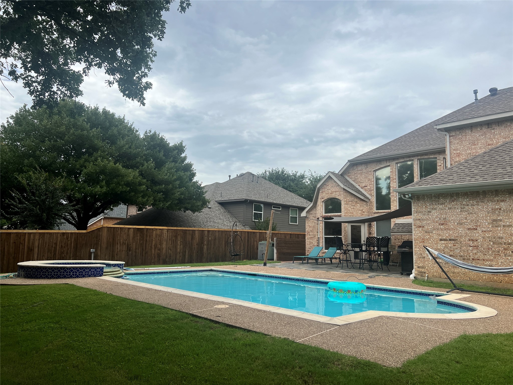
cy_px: 192
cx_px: 256
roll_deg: -2.1
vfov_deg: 53.1
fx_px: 385
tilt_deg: +8.3
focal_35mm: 26
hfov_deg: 67.3
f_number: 1.5
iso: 50
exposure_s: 1/6579
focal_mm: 5.7
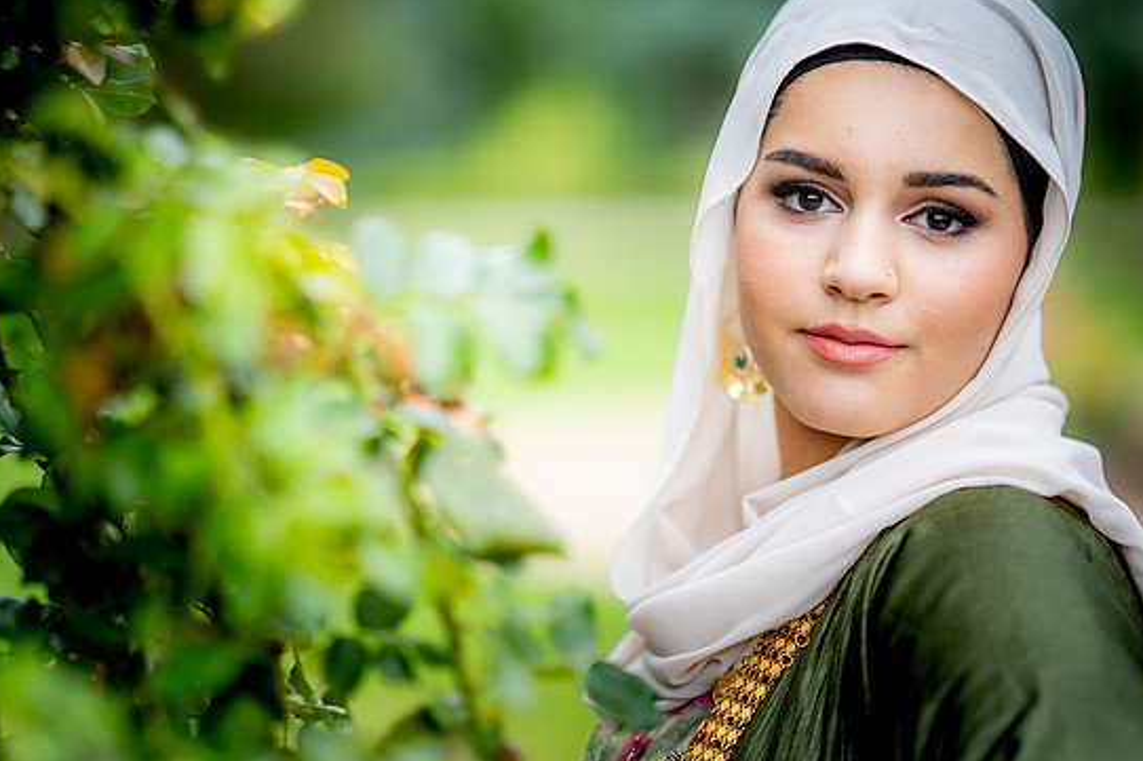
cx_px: 559
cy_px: 364
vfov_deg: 15.0
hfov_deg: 22.4
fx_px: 2888
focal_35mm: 91
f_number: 1.4
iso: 100
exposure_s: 1/2000
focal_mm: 85
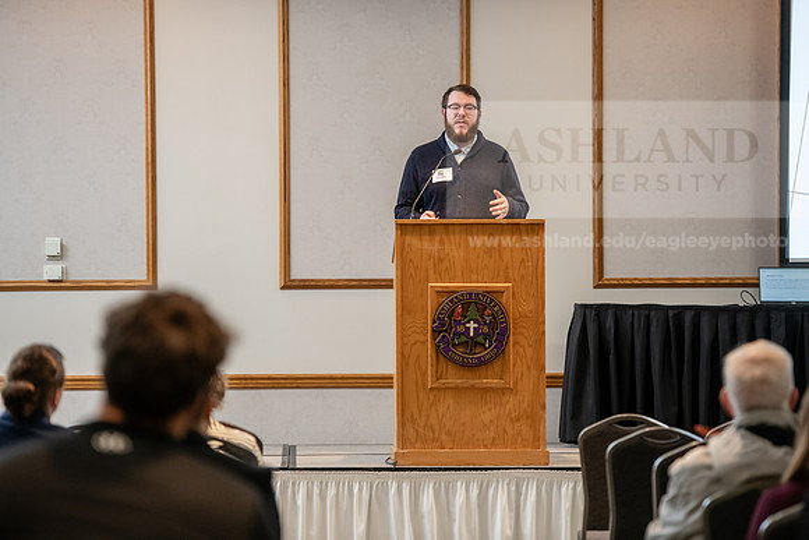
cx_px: 404
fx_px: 3259
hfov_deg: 14.2
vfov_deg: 9.5
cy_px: 270
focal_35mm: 145
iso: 2000
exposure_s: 1/200
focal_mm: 145
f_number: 3.2
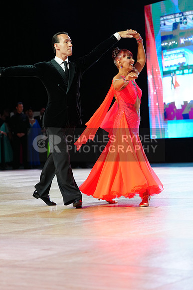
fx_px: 860
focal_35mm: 107
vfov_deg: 19.1
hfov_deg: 12.8
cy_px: 145
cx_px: 96
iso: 2500
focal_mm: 107
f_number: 4
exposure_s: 1/320
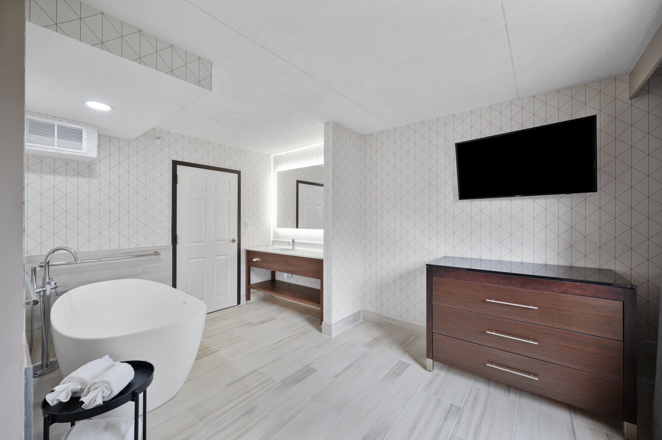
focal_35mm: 14
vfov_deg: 81.1
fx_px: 257
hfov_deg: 104.3
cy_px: 220
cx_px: 331
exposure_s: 1/13
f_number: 8
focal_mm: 14
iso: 400
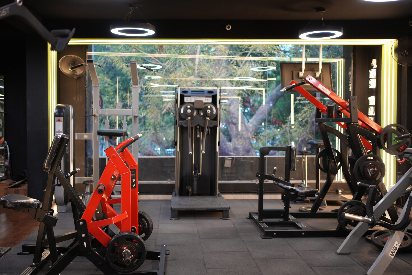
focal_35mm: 35
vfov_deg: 37.9
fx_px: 401
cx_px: 206
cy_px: 138
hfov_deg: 54.4
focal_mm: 35
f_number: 2
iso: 800
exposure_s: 1/100
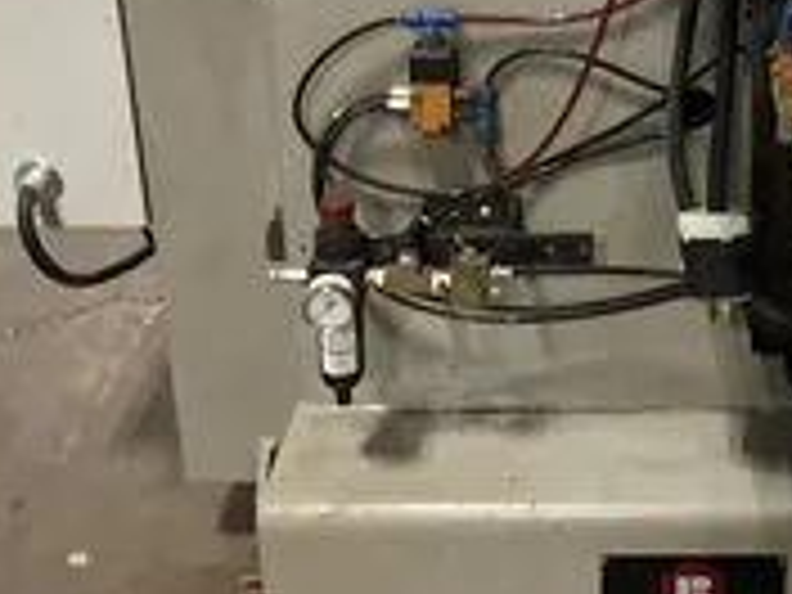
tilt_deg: -23.5
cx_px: 716
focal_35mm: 66
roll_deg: -2.4
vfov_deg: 21.9
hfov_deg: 28.3
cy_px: 104
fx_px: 1510
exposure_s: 1/33
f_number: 1.8
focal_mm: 3
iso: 320
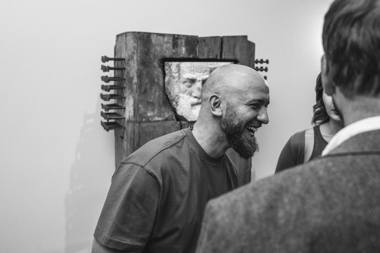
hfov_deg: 53.7
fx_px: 375
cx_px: 187
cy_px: 125
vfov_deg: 37.3
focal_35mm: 36
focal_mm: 35
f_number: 3.5
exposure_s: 1/320
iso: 2500
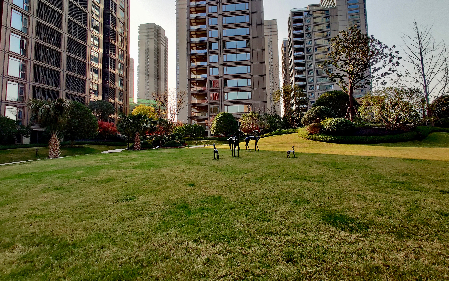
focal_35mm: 14
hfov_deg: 105.3
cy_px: 114
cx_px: 227
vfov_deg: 77.8
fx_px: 171
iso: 100
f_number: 2.2
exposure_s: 1/147
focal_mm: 2.25
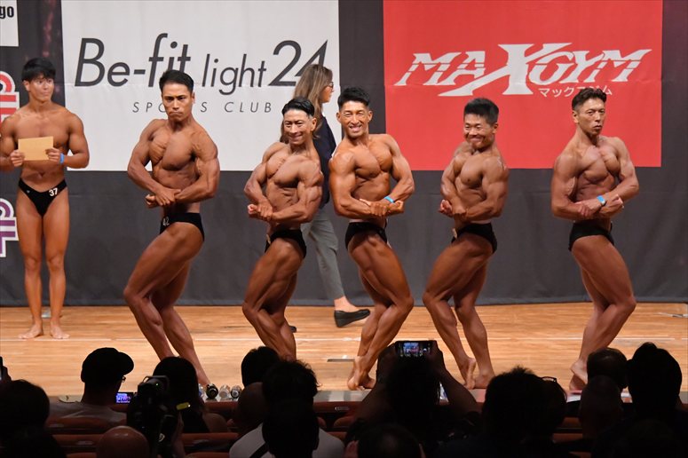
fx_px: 3572
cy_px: 229
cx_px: 344
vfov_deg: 7.3
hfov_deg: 11.0
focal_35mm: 187
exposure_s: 1/400
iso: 9000
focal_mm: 125
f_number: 5.6
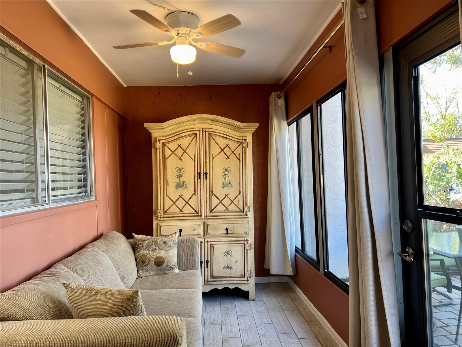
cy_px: 174
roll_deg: +1.8
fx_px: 347
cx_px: 231
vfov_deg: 53.1
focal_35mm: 26
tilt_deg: +0.3
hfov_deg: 67.3
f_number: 1.5
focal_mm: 5.7
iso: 64
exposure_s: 1/120
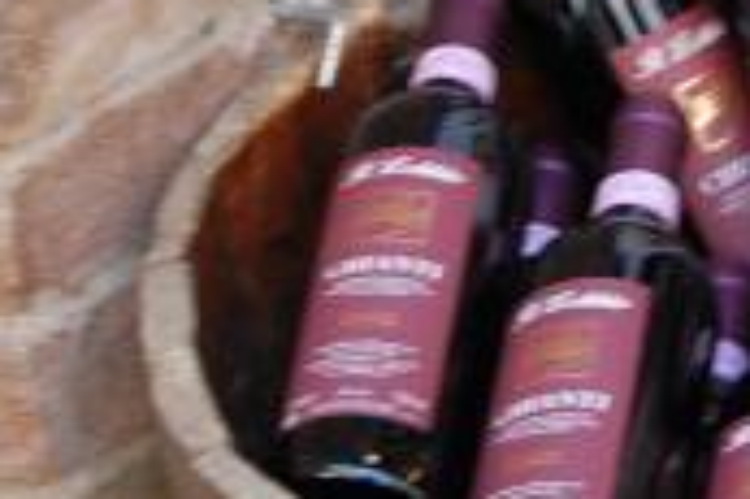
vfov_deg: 5.3
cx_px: 798
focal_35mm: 258
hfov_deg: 7.9
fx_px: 5368
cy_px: 325
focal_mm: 45
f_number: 7.1
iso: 400
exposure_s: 1/40
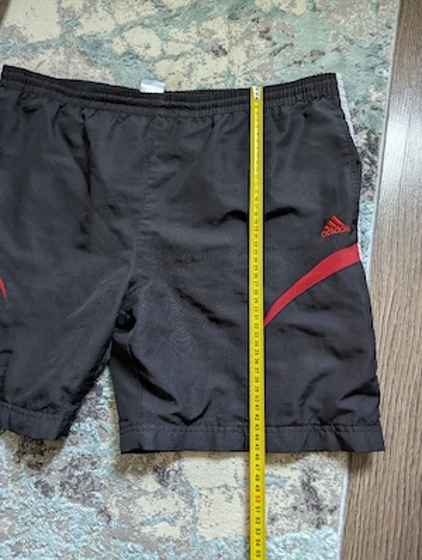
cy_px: 280
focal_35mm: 24
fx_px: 389
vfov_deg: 71.5
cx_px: 211
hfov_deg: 57.0
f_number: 1.85
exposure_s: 1/61.3
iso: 946
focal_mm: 6.81
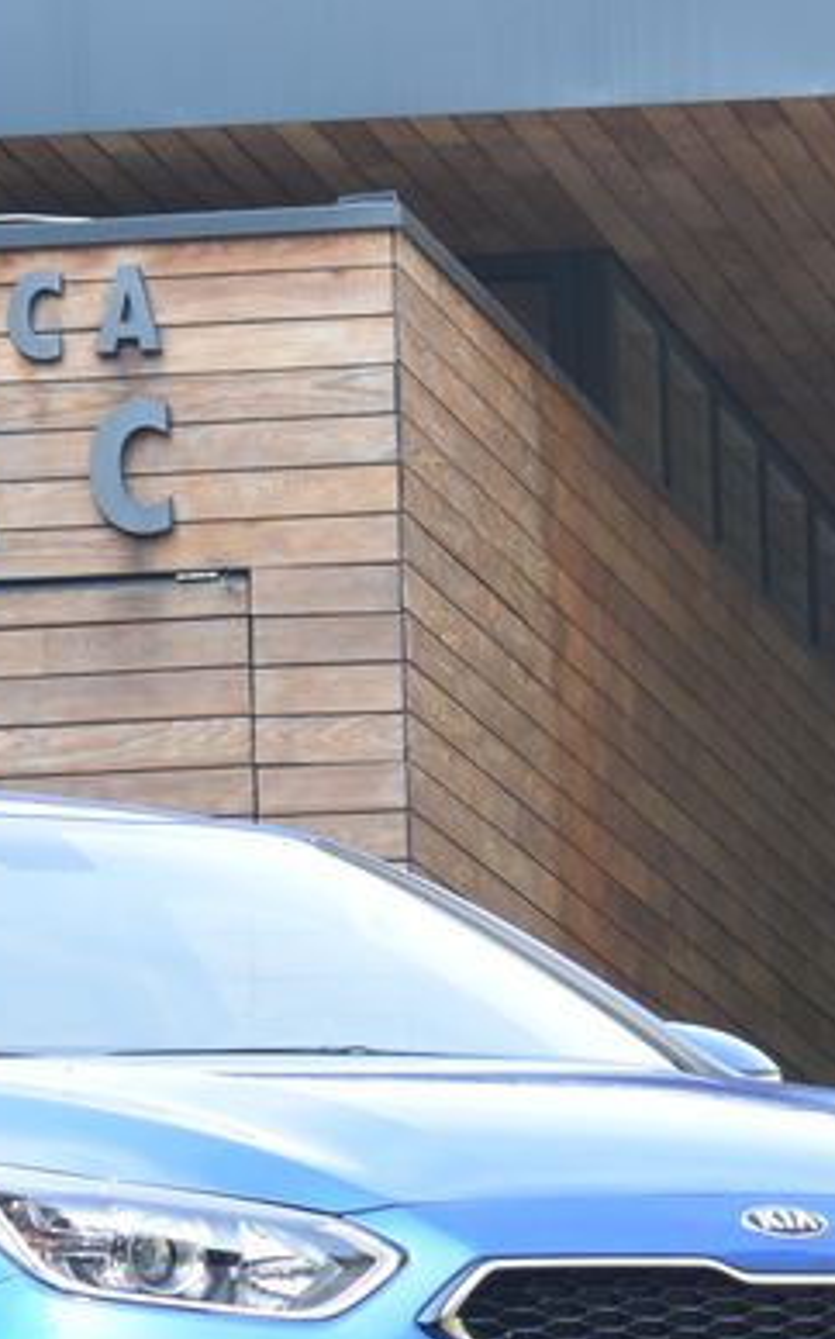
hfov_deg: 3.7
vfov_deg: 6.0
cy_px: 751
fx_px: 12872
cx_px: 338
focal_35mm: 353
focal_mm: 70
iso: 400
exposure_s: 1/160
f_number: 7.1
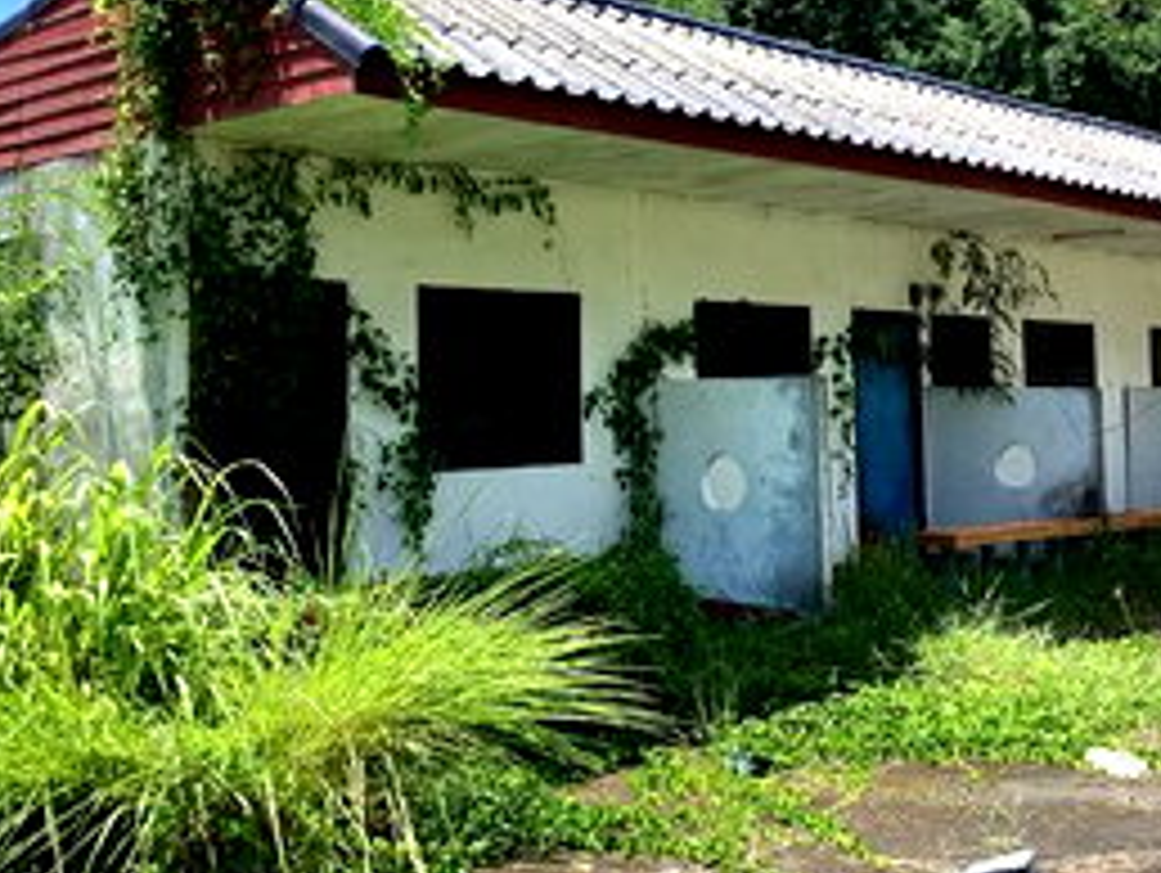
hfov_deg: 39.6
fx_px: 1611
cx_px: 657
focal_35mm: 48
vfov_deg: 30.0
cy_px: 256
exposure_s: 1/562
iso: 25
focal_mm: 3.3
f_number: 2.4
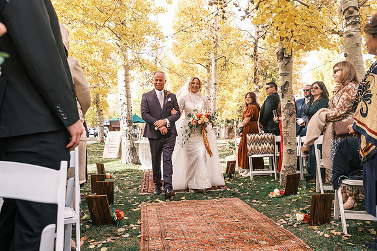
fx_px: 283
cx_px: 188
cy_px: 126
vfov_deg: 48.0
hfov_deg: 67.4
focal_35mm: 27
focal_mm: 18
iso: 160
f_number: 4
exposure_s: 1/125
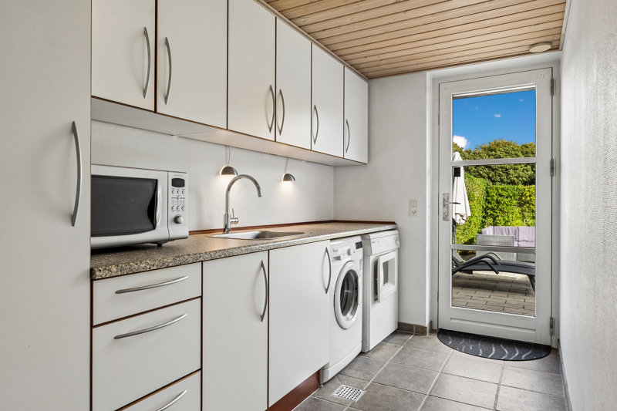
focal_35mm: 23
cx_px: 308
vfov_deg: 55.1
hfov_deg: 76.1
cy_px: 206
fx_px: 394
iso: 200
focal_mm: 23
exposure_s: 1/25
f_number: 8
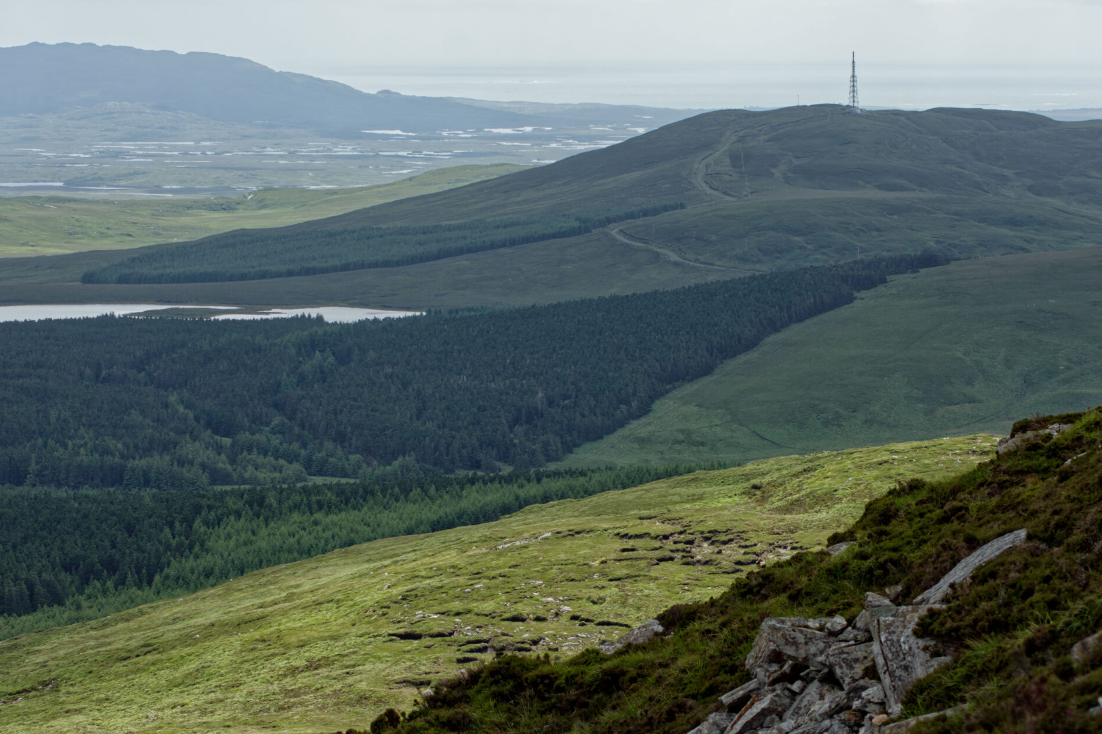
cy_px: 418
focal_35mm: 143
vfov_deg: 9.6
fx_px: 4377
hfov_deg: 14.3
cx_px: 640
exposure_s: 1/1000
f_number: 8
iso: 500
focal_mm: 70
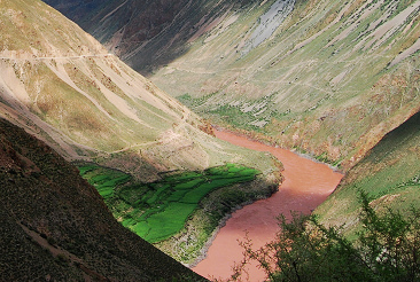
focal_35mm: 59
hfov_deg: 31.3
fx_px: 690
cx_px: -2
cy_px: -24
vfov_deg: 22.0
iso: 200
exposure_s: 1/250
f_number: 10
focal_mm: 18
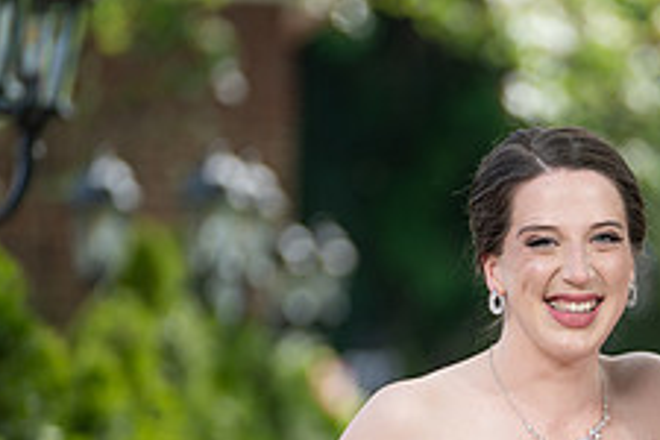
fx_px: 7351
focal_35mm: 401
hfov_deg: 5.1
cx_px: 668
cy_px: 466
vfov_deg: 3.4
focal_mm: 140
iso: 50
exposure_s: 1/250
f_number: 2.8
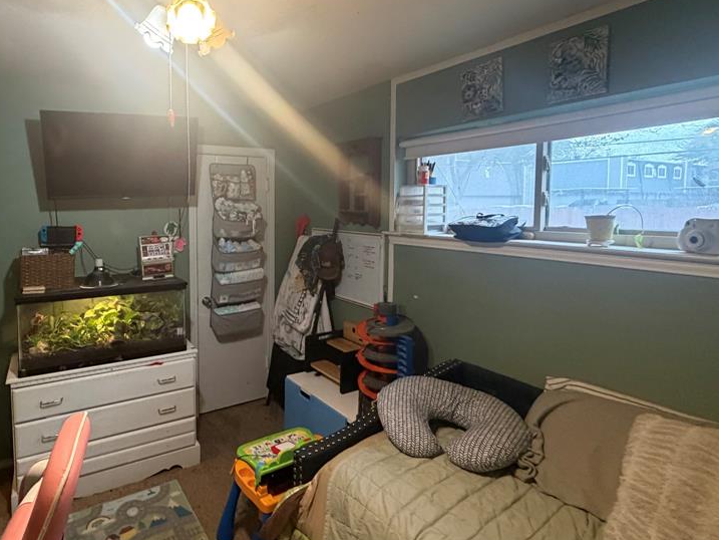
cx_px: 247
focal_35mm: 20
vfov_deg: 65.6
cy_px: 229
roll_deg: +1.0
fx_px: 415
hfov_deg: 79.4
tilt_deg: -4.1
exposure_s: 1/60
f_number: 2.2
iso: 500
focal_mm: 2.22
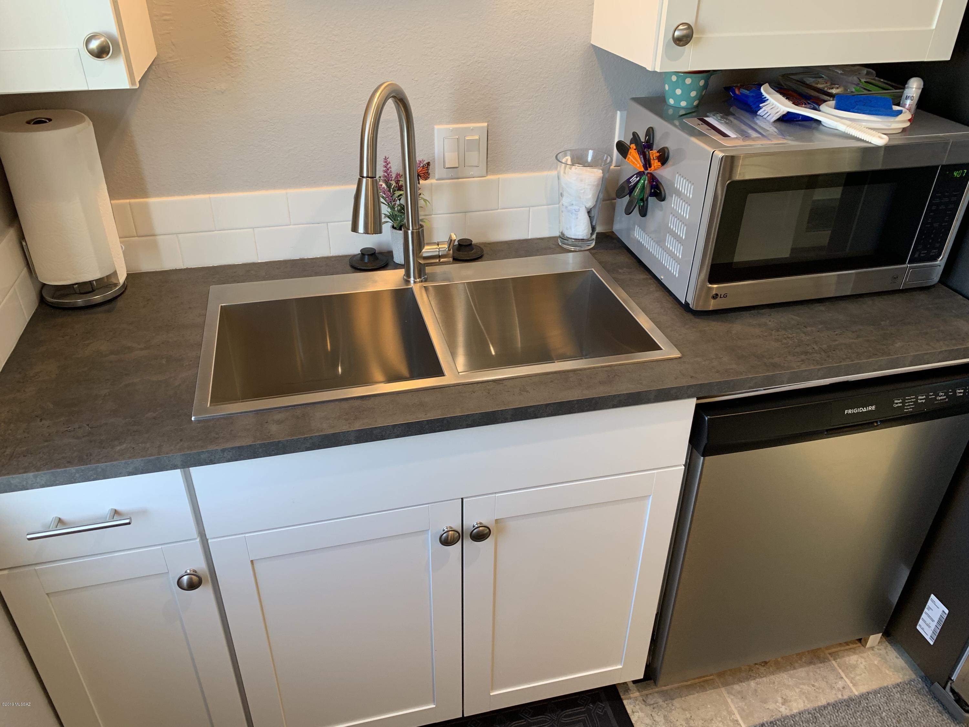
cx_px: 484
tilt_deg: -30.7
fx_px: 728
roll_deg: -0.4
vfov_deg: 53.1
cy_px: 364
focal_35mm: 26
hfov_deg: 67.3
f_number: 1.8
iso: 64
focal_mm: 4.25
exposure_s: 1/60
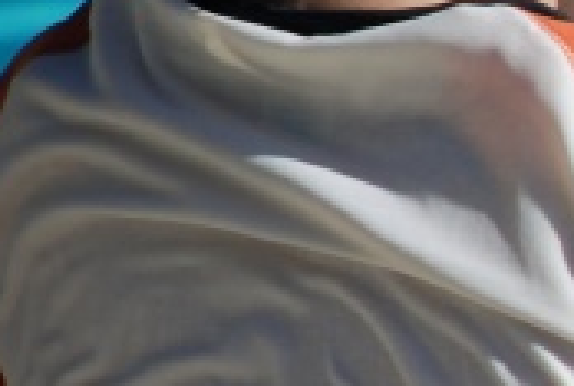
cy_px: 315
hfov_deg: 1.7
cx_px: 1603
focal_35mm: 1189
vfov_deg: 1.2
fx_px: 19006
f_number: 5.6
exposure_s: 1/500
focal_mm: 135
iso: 100
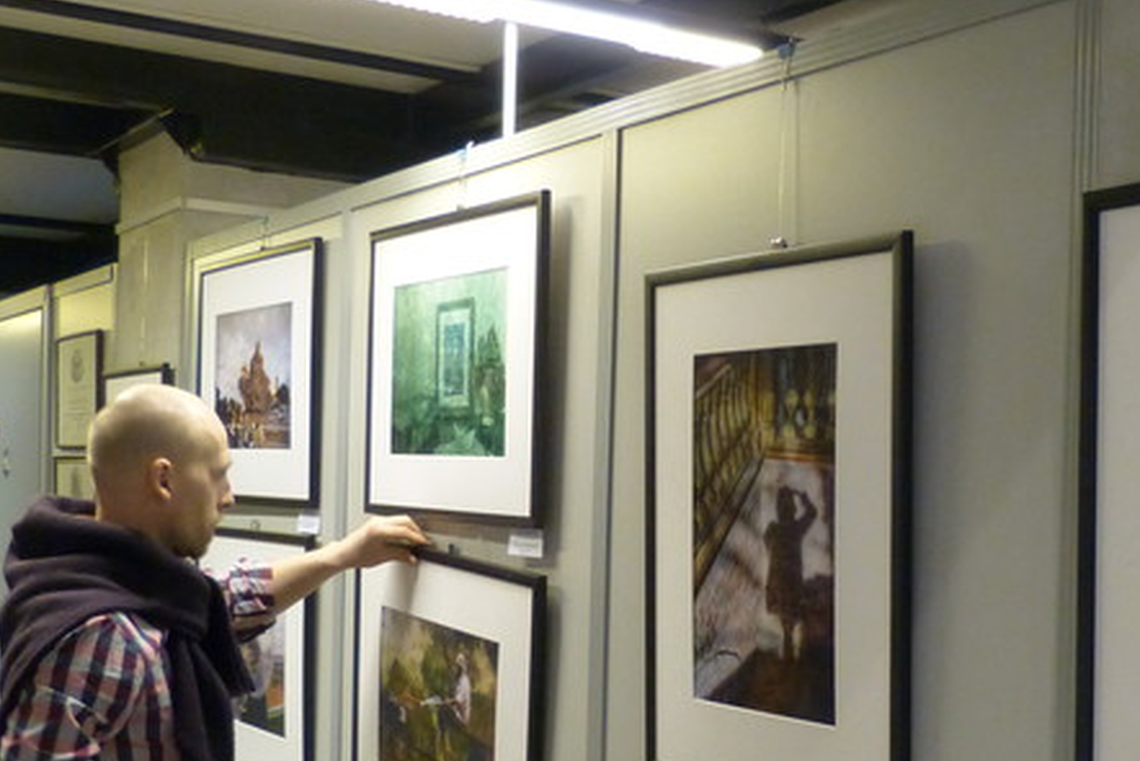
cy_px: 515
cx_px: 702
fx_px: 1679
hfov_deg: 37.3
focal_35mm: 53
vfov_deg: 25.4
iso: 400
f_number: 2.8
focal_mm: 4.5
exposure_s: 1/25
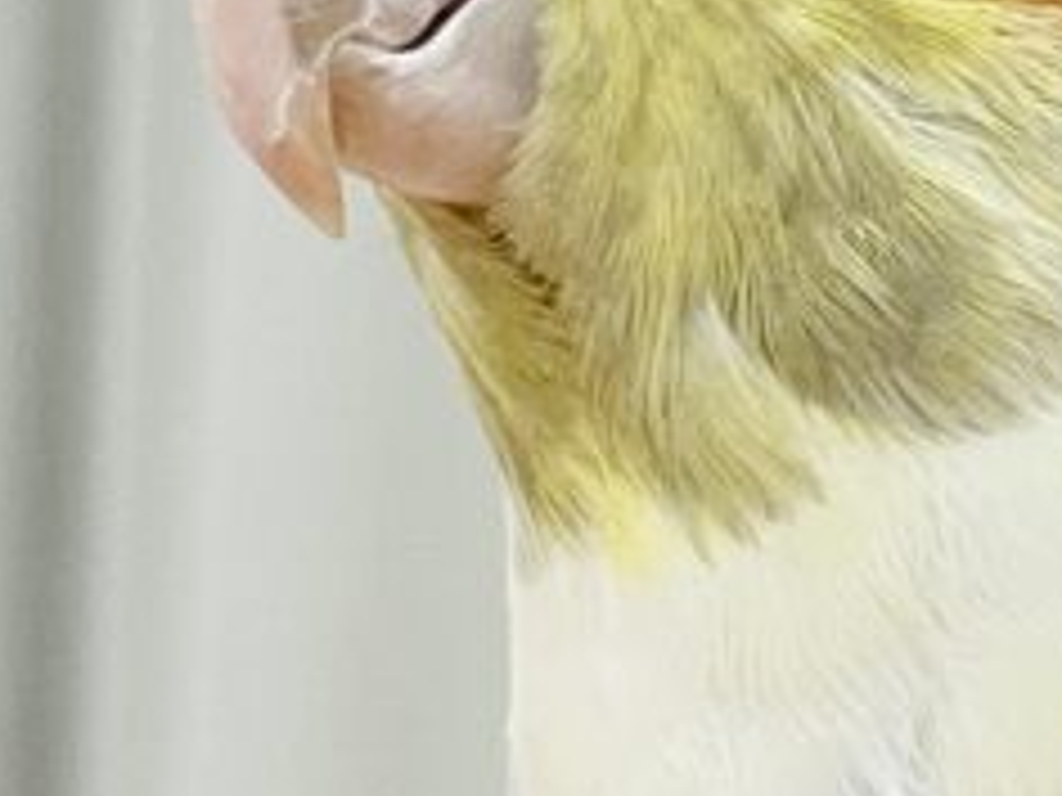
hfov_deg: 7.4
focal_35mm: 264
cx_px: 1449
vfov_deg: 5.6
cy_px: 823
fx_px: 8099
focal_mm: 6
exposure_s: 1/99
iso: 80
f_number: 2
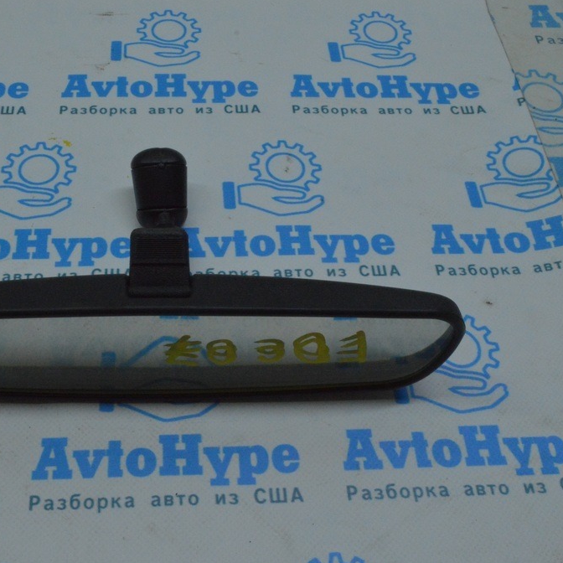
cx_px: 189
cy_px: 279
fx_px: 822
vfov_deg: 37.8
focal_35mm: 45
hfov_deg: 37.4
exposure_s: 1/80
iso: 4000
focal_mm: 23
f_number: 25
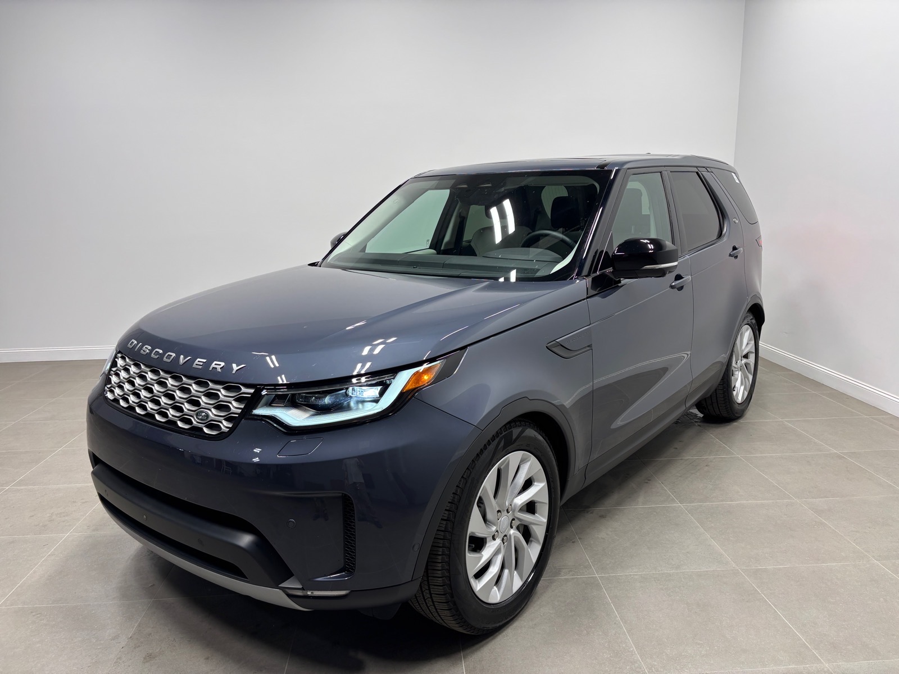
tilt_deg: -12.4
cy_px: 337
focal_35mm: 26
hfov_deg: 67.3
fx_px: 675
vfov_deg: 53.1
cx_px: 450
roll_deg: +0.9
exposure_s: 1/166
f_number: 1.6
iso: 40
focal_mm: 5.96
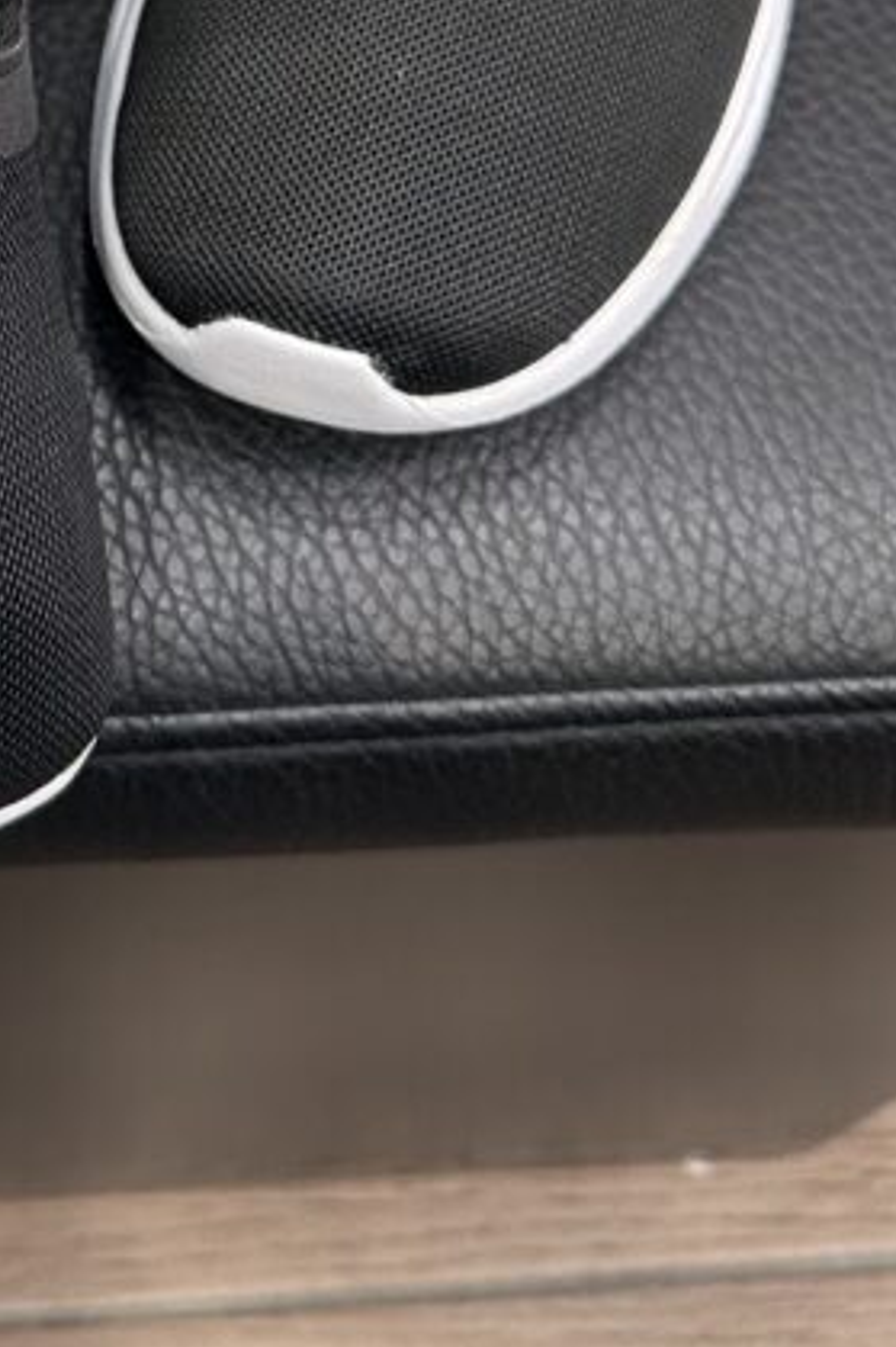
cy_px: -158
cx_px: 48
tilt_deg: -52.7
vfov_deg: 29.5
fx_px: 2279
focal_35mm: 61
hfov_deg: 21.6
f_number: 1.78
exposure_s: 1/50
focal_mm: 6.86
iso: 200
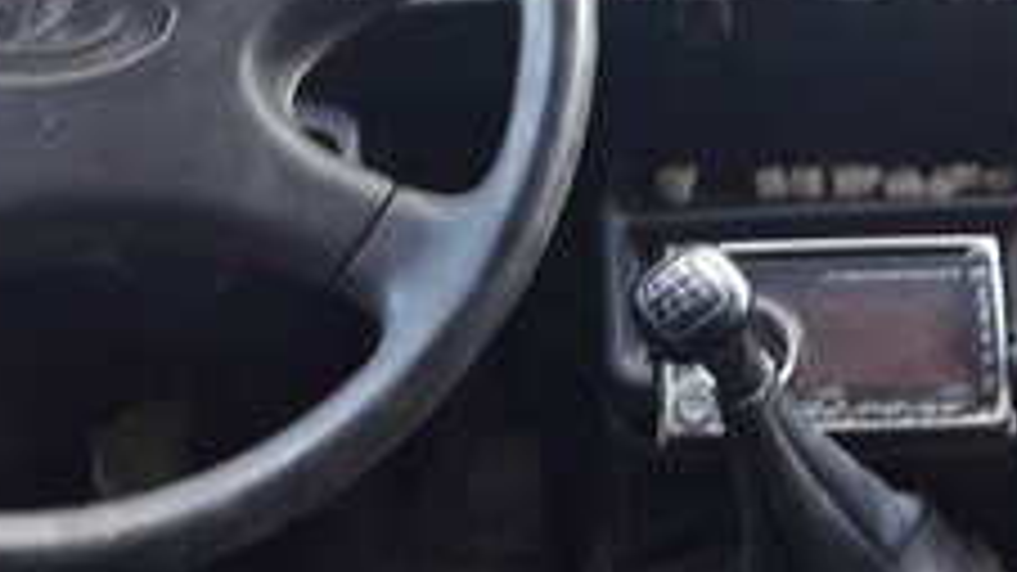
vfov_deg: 13.3
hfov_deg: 23.7
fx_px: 2399
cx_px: 765
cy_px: -70
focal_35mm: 89
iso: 64
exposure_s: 1/33
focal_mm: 3.7
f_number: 1.9
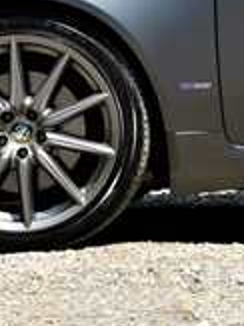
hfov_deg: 3.5
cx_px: 478
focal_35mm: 424
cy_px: -49
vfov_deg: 4.7
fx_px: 3990
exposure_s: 1/200
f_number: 8
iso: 100
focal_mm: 75
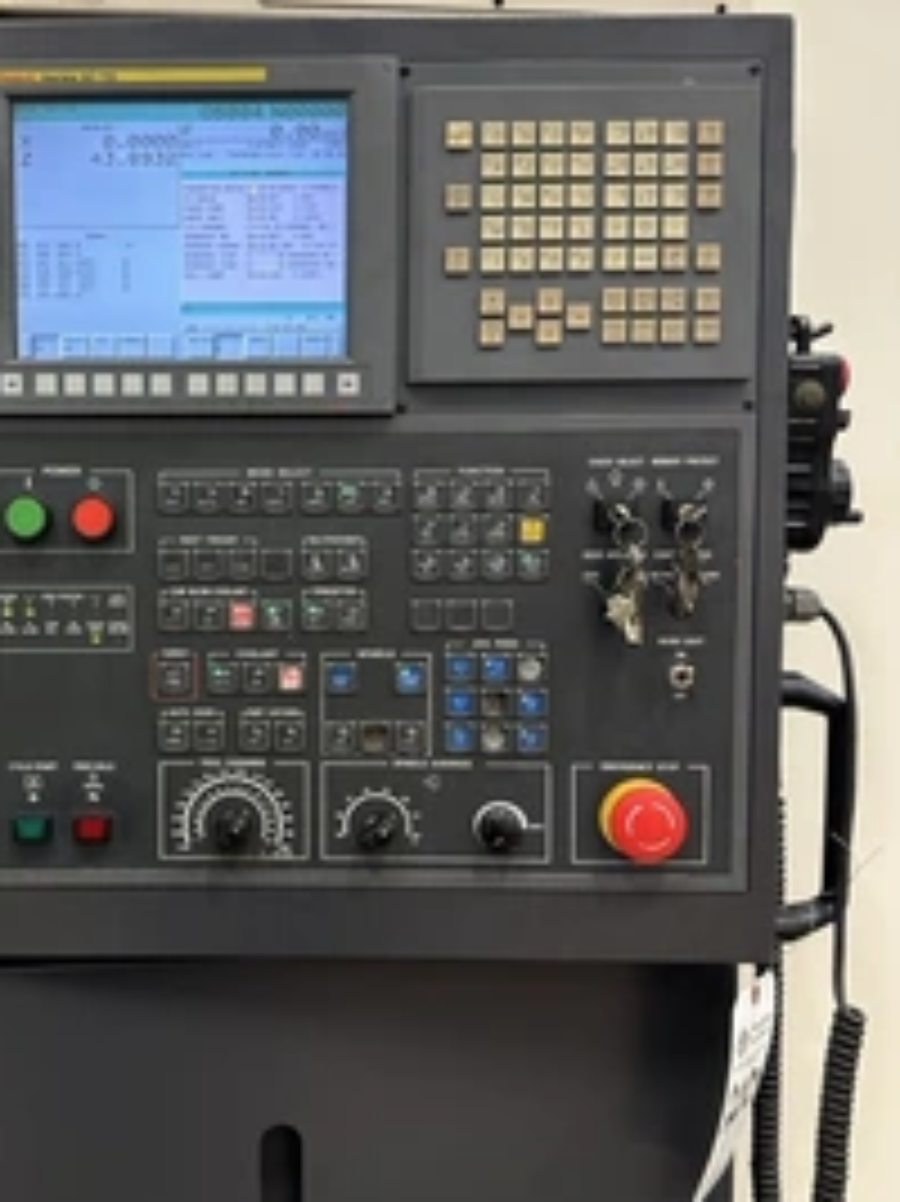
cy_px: 585
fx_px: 1249
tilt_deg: -2.4
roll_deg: -0.9
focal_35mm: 36
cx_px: 230
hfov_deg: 38.6
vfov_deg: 51.4
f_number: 1.78
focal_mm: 6.86
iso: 200
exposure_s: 1/60
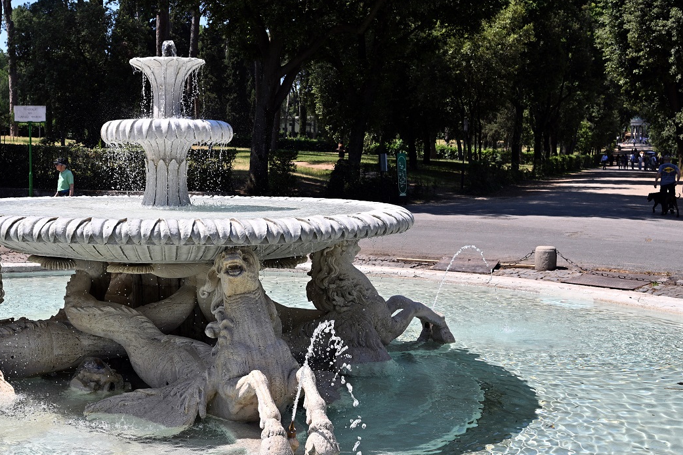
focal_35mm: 46
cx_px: 178
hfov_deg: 41.6
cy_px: 205
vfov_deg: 29.2
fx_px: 873
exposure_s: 1/800
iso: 100
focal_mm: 29
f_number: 5.6
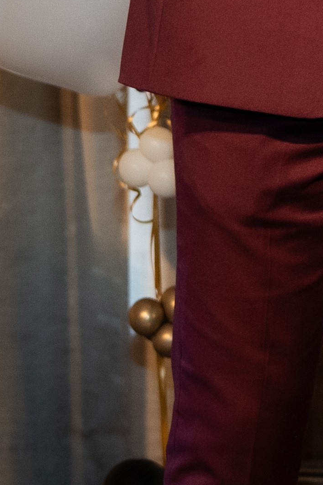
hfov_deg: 5.9
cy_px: -148
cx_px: 265
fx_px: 3121
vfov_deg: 8.7
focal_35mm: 232
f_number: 2.2
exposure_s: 1/200
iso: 1250
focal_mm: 35
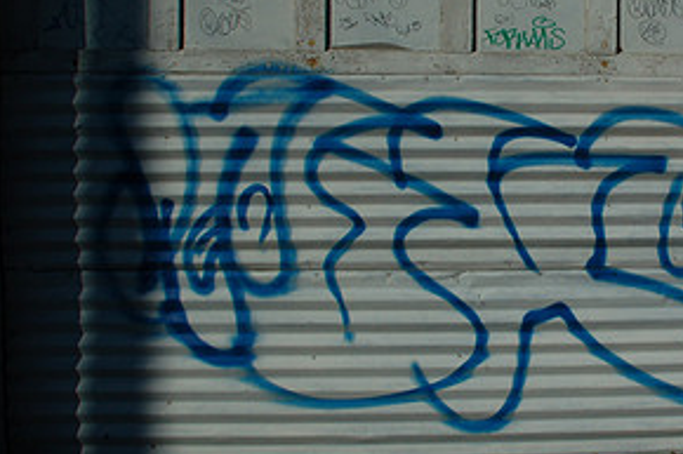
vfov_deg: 25.0
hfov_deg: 35.2
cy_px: 181
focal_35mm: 54
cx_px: 584
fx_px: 1024
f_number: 22
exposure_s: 1/160
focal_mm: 18
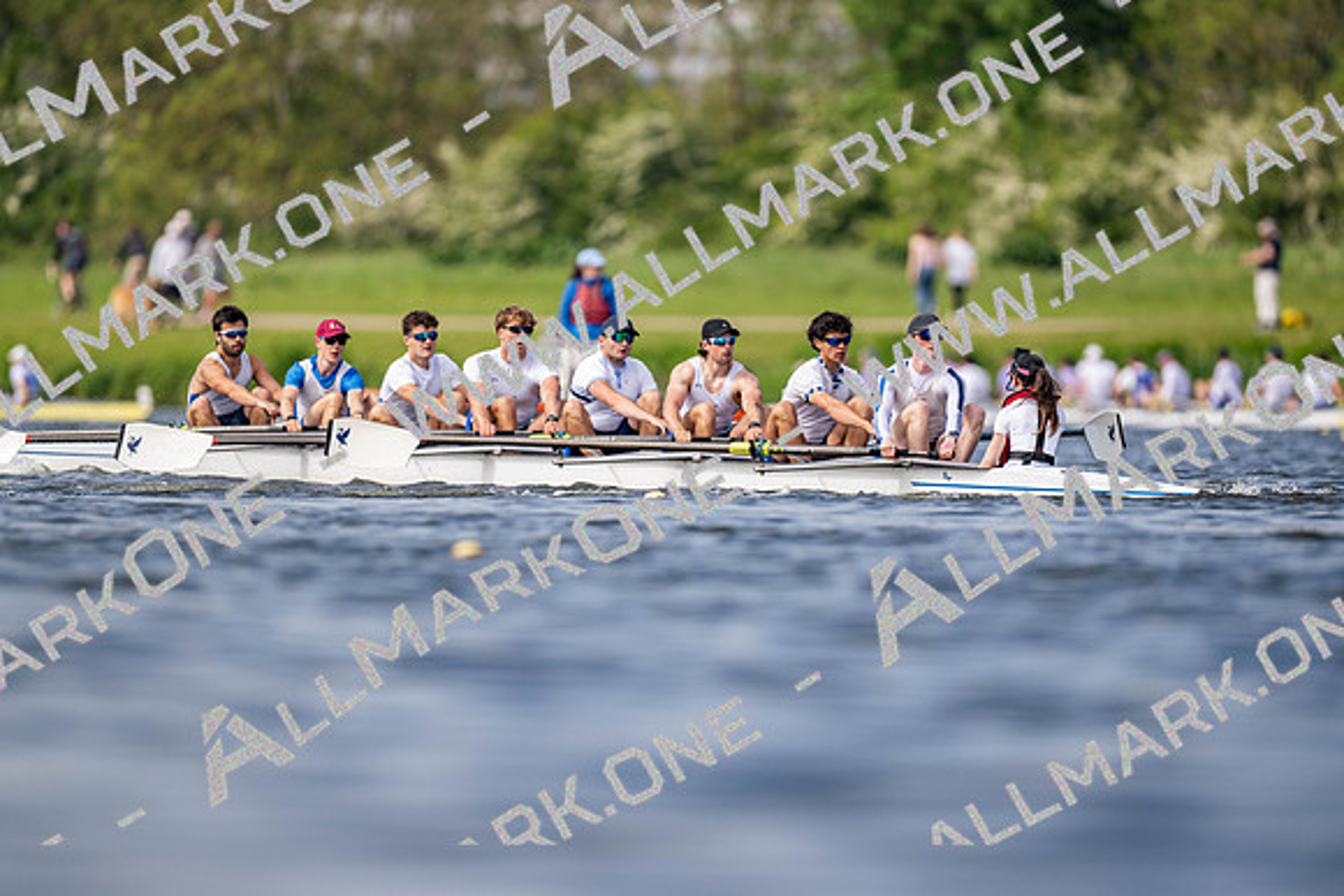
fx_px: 22404
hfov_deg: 3.4
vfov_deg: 2.3
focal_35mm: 600
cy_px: 448
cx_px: 672
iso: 220
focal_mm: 600
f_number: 4
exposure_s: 1/2500
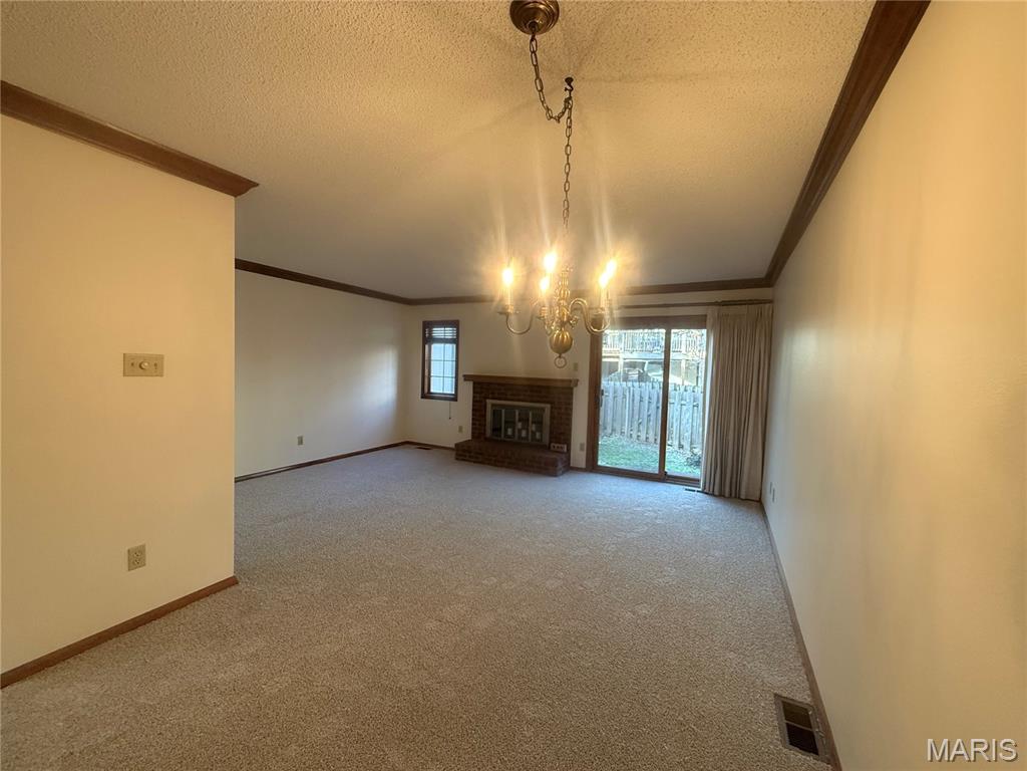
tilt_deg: -2.7
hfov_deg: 102.1
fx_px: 415
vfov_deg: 85.7
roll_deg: -1.6
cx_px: 514
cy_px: 386
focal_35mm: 14
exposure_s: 1/120
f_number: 2.2
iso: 250
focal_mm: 2.22
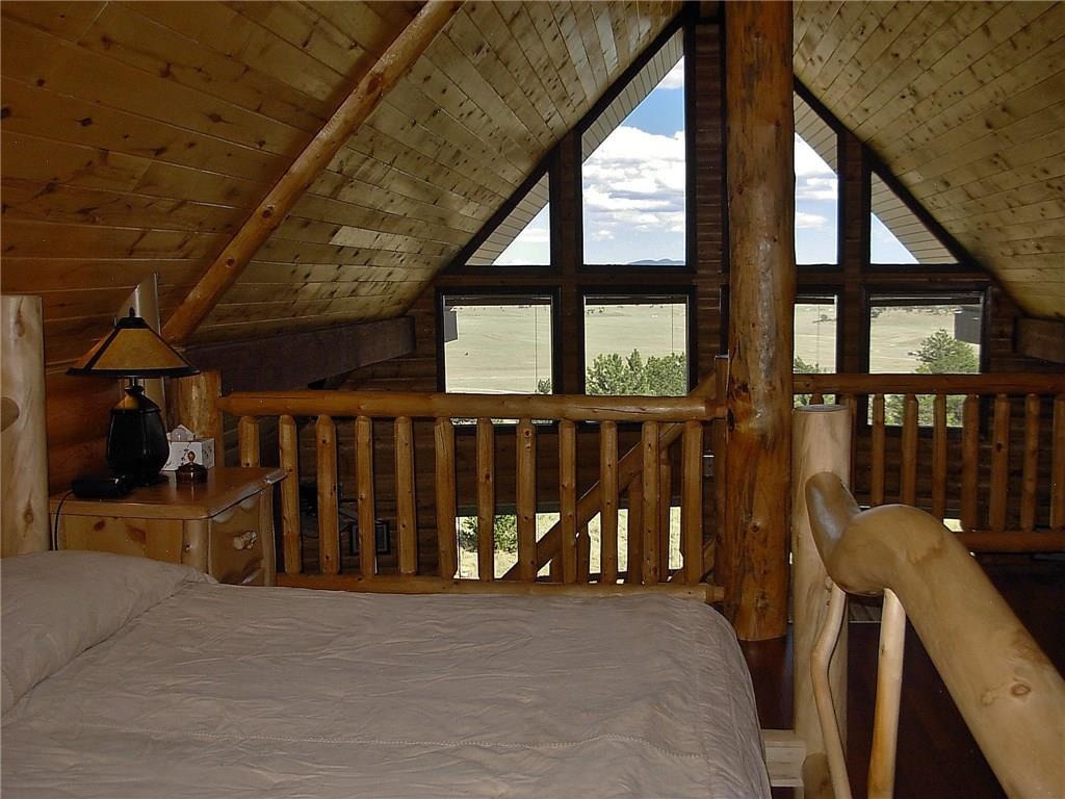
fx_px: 1169
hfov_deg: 49.0
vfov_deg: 37.7
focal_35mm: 38
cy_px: 400
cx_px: 532
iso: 79
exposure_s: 1/542
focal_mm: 6.3
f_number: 2.9
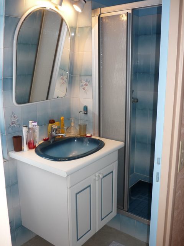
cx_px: 92
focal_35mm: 33
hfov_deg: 42.9
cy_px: 123
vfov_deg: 55.4
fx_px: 234
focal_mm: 5.5
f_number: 2.8
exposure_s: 1/30
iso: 100
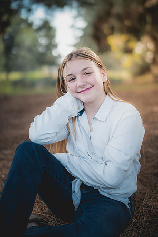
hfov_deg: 27.0
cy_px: 118
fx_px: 329
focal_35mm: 50
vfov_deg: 39.6
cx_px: 79
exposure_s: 1/2000
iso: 250
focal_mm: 50
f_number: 1.4
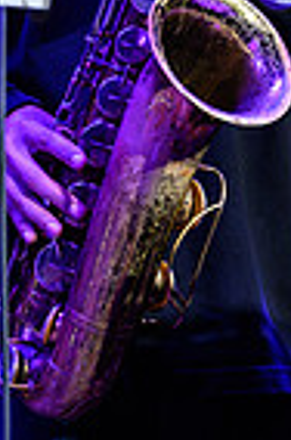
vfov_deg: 3.2
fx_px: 7737
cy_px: -90
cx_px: 217
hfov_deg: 2.2
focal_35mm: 635
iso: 5000
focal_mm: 200
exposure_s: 1/200
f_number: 4
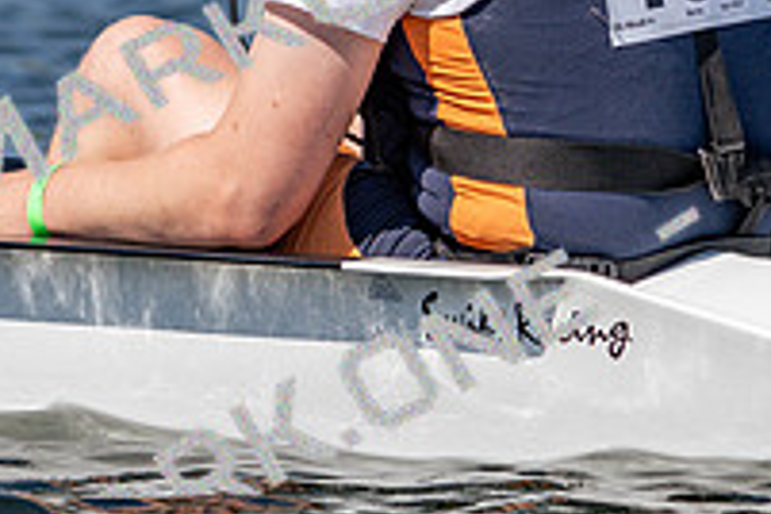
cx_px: 453
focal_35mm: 576
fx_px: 12335
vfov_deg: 2.4
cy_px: -163
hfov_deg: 3.6
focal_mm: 200
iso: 160
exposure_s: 1/2000
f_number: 5.6
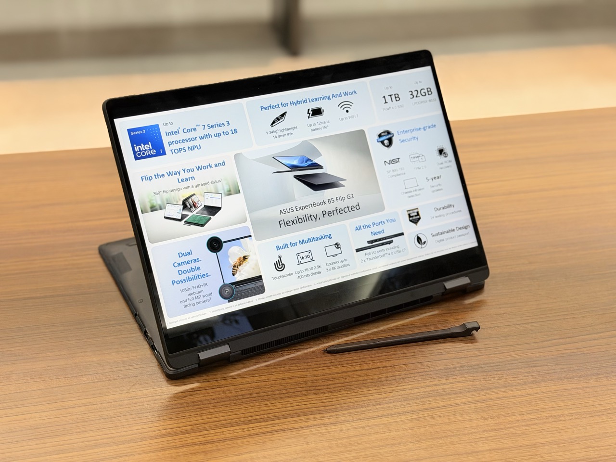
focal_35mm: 48
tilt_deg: -30.8
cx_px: 308
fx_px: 854
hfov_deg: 39.7
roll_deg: -1.2
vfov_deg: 30.3
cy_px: 231
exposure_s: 1/60
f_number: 1.78
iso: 50
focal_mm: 6.76
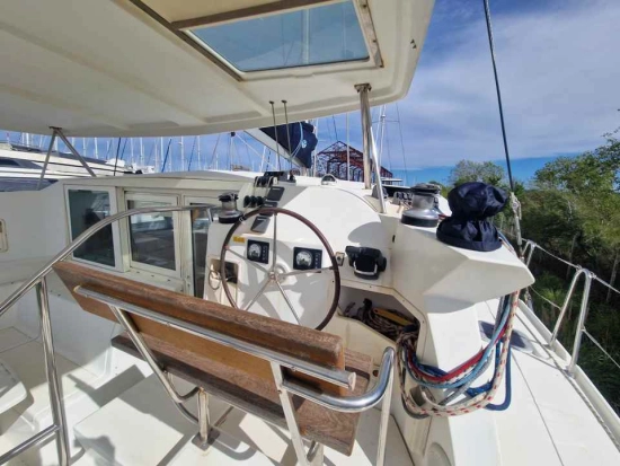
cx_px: 310
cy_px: 233
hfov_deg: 106.2
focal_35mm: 13
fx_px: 233
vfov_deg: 90.0
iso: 50
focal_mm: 2.2
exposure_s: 1/4512
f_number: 2.2
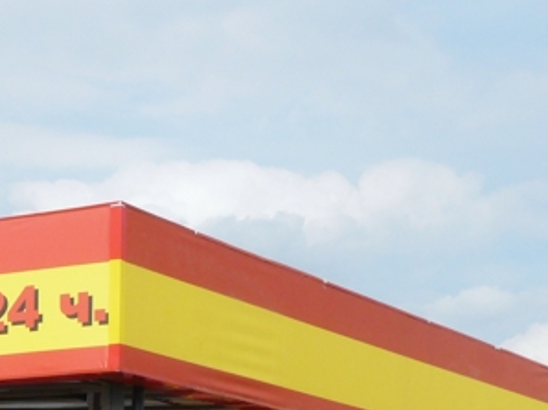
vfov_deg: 11.3
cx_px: -145
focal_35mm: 129
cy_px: 454
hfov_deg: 14.7
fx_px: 2041
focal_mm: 7.9
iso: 100
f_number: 6.3
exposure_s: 1/400
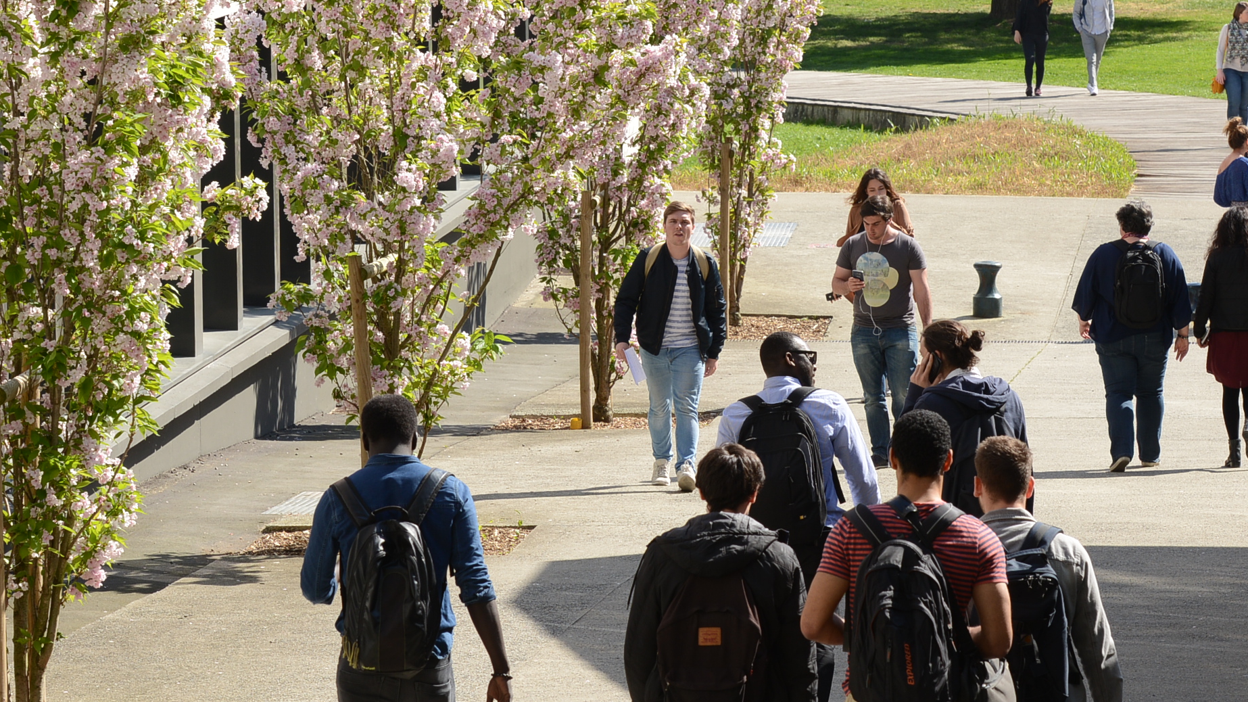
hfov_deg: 9.2
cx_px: 699
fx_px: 7743
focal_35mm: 234
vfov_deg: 5.2
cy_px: 349
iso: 200
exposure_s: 1/200
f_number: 11
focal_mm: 112
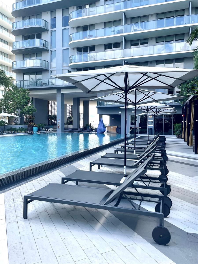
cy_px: 132
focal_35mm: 26
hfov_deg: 53.1
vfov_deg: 67.3
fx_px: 198
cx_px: 99
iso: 32
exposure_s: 1/658
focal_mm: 4.2
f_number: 1.6
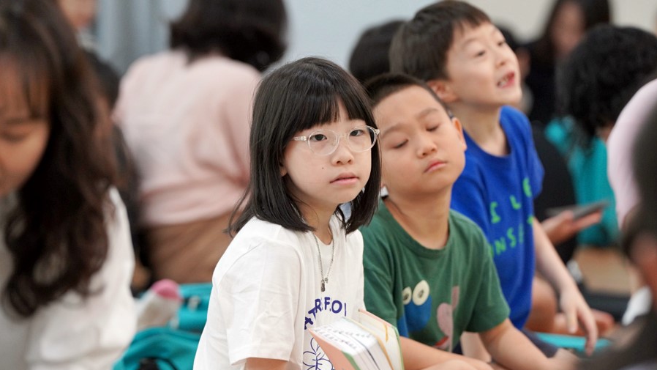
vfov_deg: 5.8
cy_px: 173
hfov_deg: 10.3
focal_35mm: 210
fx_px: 3658
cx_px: 328
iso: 3200
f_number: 4
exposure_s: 1/250
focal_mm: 200
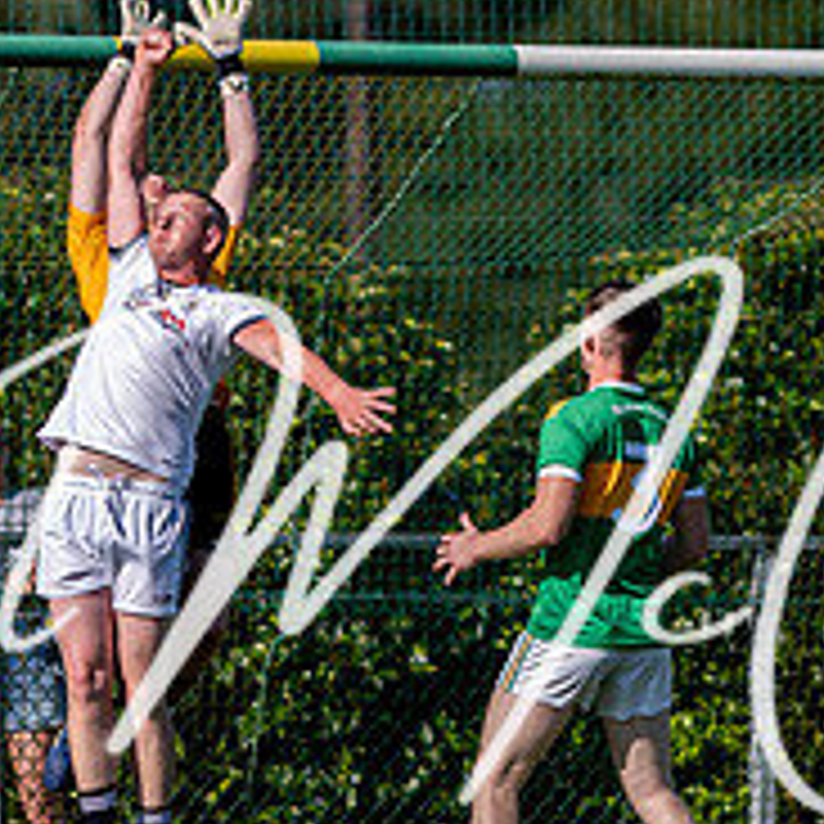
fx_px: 32829
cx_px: 312
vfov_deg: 1.4
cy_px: 536
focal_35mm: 1219
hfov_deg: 1.4
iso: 110
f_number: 2.8
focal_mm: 300
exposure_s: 1/2500
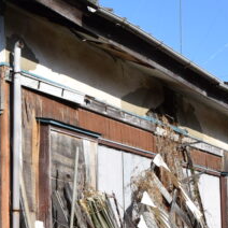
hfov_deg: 17.1
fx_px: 715
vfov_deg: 18.0
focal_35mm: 96
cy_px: 166
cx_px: -68
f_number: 9
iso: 200
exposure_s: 1/320
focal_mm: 20
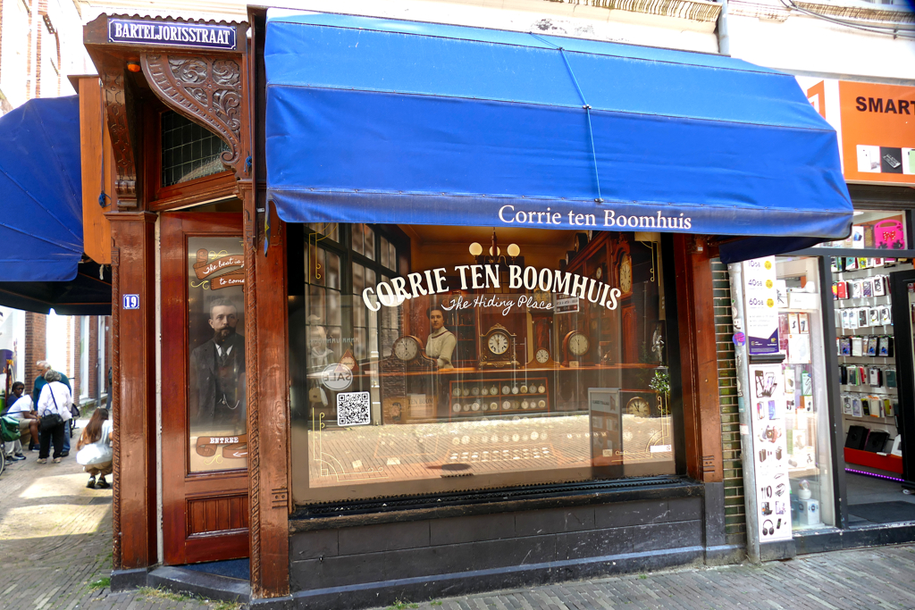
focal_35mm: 25
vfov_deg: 51.3
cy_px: 305
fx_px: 635
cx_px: 458
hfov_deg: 71.5
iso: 125
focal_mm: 9.1
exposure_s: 1/100
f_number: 2.8
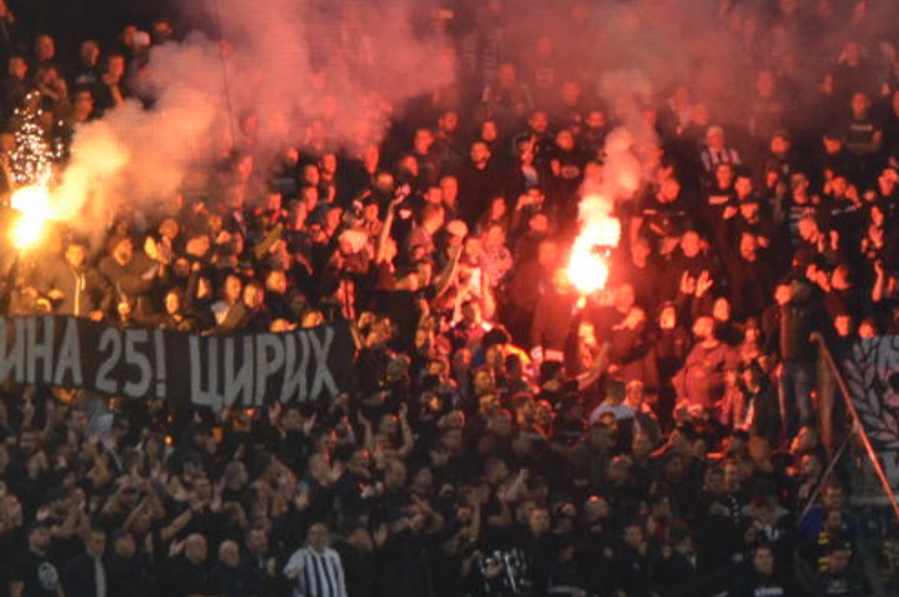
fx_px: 12709
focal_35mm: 510
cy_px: 269
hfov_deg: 4.0
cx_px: 146
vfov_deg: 2.7
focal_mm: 105
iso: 800
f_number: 5.6
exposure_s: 1/125
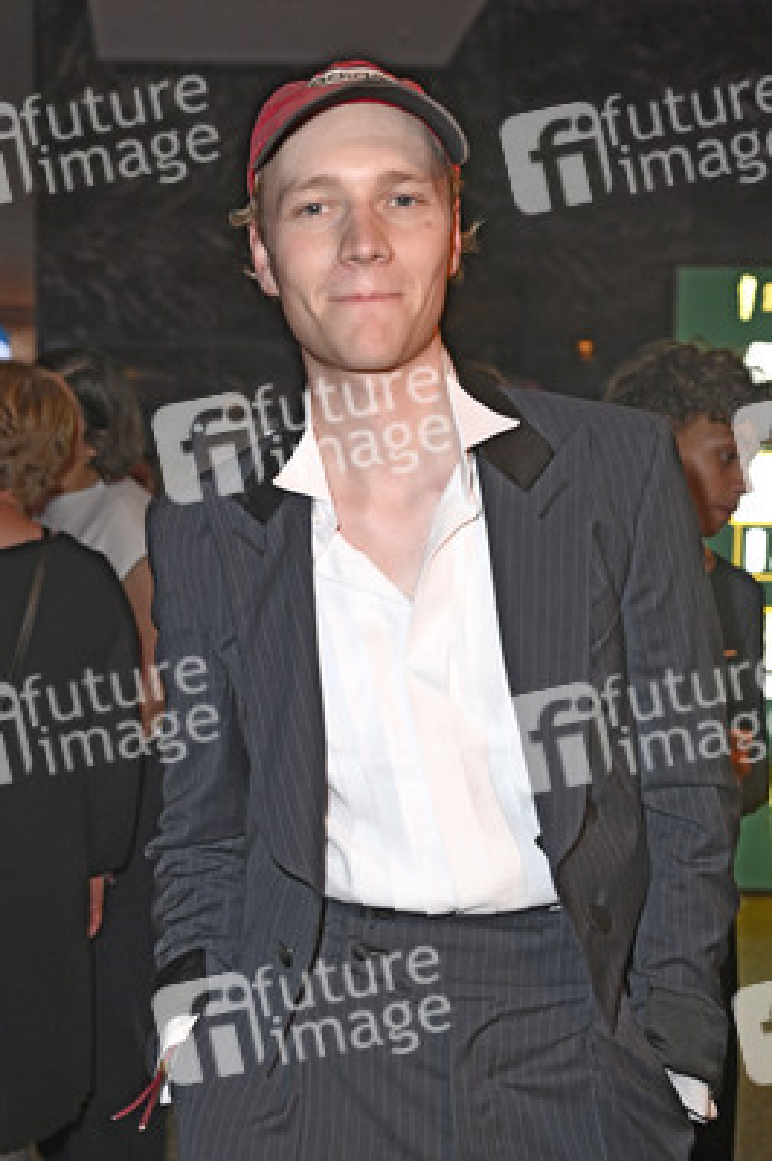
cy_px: 580
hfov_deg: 28.0
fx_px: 1547
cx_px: 386
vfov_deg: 41.1
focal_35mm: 48
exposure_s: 1/100
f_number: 4
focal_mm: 48
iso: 1600
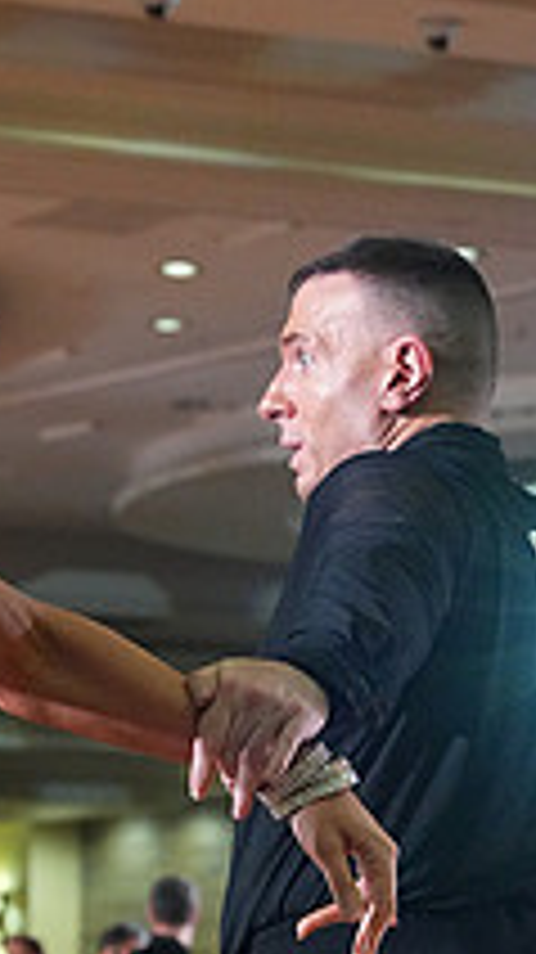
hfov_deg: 6.0
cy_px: 1220
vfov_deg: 10.5
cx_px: 43
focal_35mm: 201
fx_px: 5087
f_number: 5.6
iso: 8000
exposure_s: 1/400
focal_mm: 70
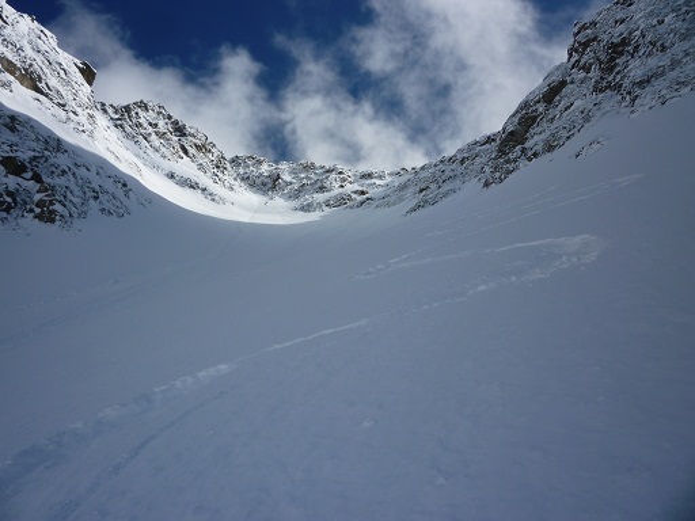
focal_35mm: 29
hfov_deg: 61.7
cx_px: 348
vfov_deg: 48.2
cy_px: 260
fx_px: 582
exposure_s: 1/640
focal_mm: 5.2
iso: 80
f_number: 6.3
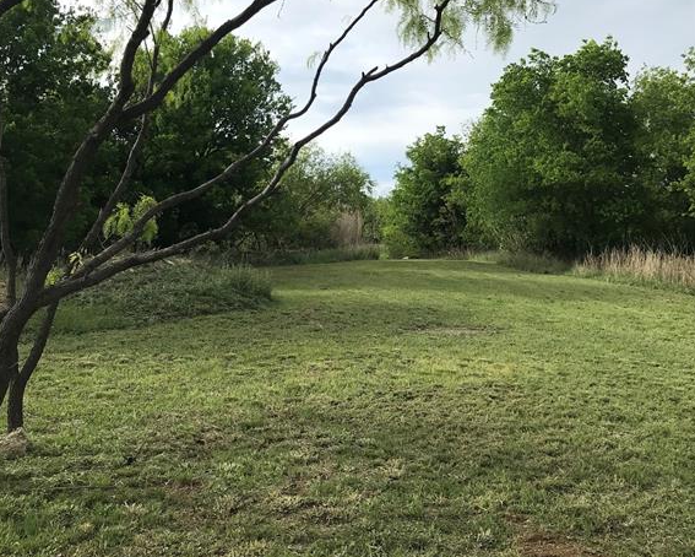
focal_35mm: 37
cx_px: 349
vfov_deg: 39.8
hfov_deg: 49.1
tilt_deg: +2.5
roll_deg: -2.0
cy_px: 201
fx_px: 761
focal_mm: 3.99
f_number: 1.8
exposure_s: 1/1773
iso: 20
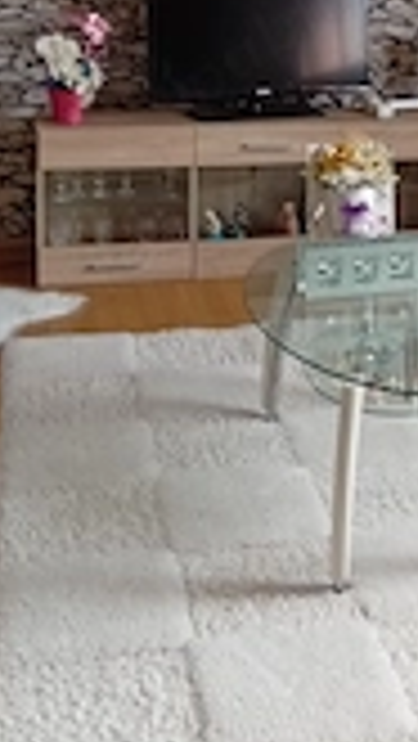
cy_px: 67
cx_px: 485
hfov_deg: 16.4
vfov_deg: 28.5
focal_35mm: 71
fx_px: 1397
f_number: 1.8
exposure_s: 1/50
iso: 80
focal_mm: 3.84
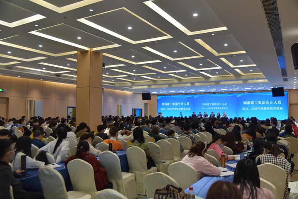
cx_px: 149
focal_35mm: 30
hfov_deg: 61.9
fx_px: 248
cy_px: 100
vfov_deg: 43.7
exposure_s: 1/60
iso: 560
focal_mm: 30
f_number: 4
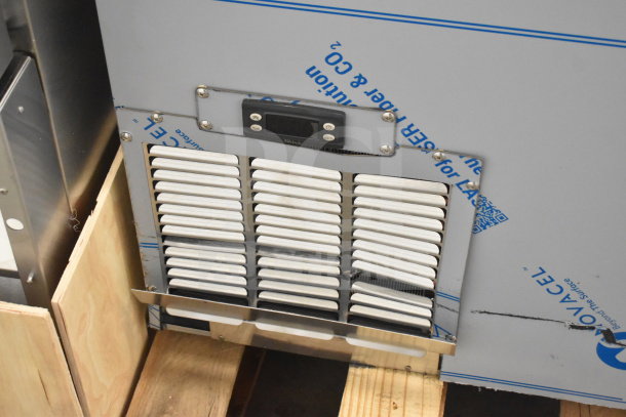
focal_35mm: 60
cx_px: 313
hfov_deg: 33.4
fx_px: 1044
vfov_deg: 22.6
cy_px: 208
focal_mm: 40
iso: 6400
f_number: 5.6
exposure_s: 1/125
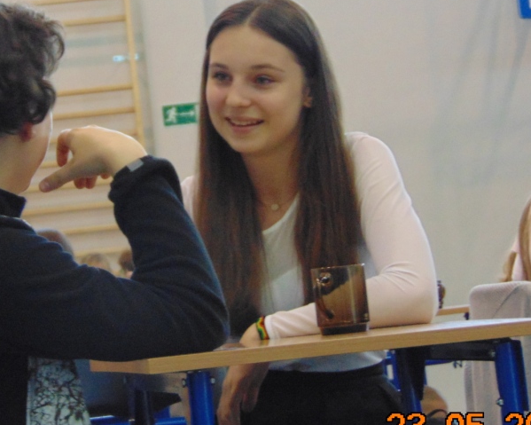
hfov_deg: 8.7
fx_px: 3488
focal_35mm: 222
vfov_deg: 7.0
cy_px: 157
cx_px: 184
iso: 400
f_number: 4
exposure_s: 1/40
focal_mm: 23.9
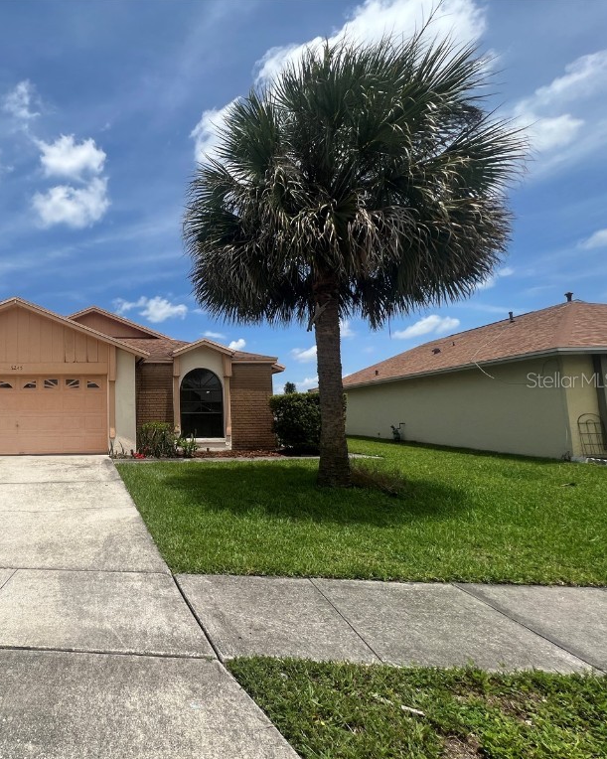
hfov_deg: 68.6
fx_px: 382
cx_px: 111
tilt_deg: +4.9
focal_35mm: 17
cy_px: 380
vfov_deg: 89.6
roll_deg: +0.6
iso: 32
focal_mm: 1.57
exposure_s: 1/2732
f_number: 1.8
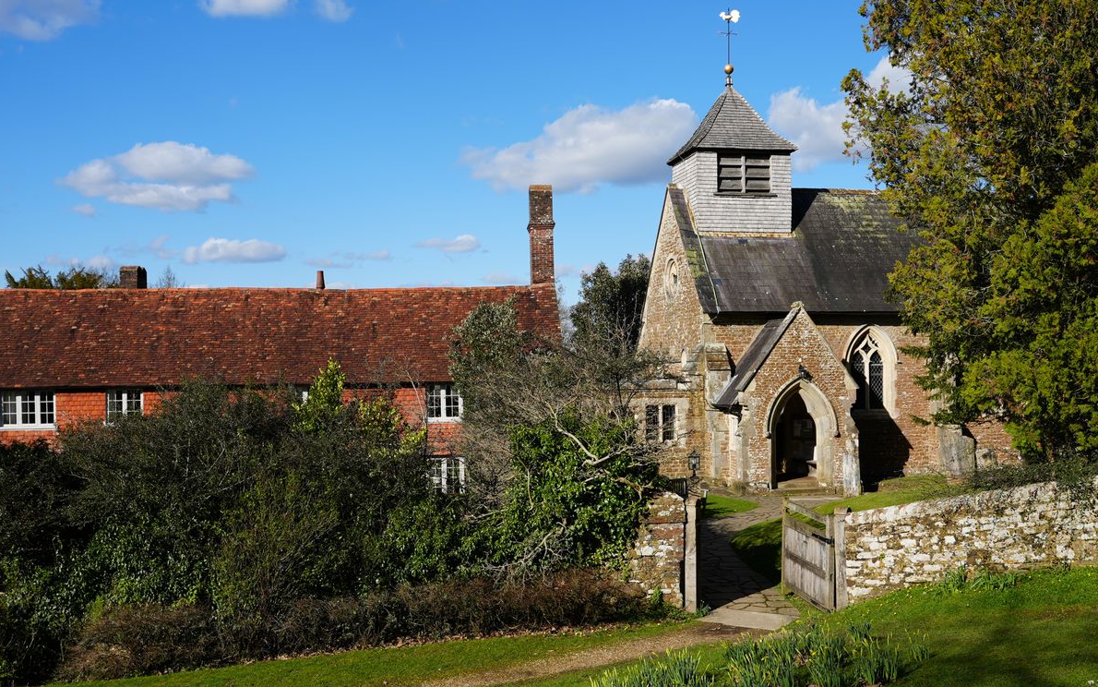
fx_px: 1077
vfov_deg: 35.3
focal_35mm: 36
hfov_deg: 54.0
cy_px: 364
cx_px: 550
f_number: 5
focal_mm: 35
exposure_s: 1/640
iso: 80
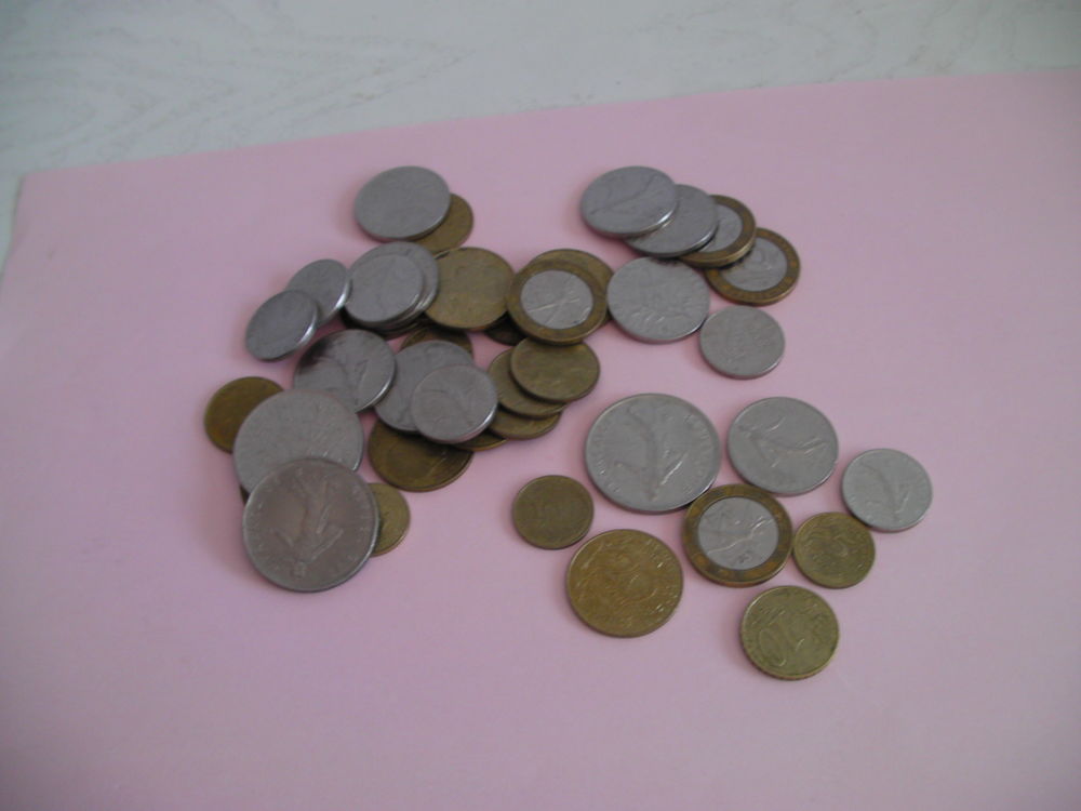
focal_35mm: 38
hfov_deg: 49.0
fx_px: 1187
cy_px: 406
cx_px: 540
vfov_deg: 37.7
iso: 68
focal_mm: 6.3
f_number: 3.5
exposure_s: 1/30
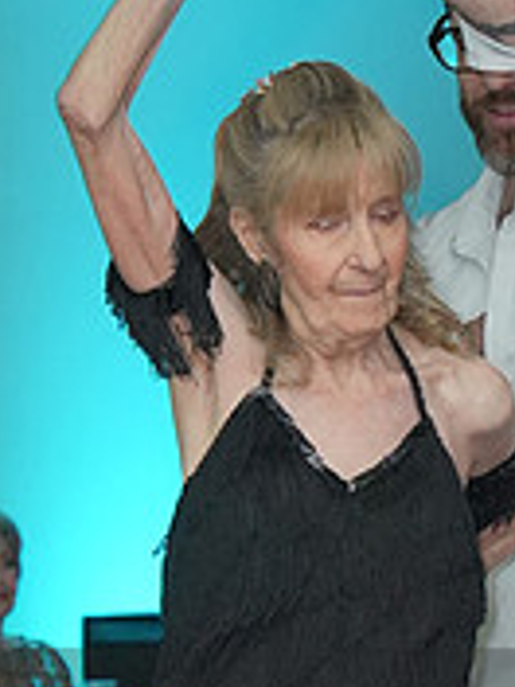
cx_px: 431
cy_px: 781
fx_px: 5713
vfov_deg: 6.8
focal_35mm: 288
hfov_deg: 5.2
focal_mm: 61
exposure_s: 1/200
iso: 3200
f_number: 4
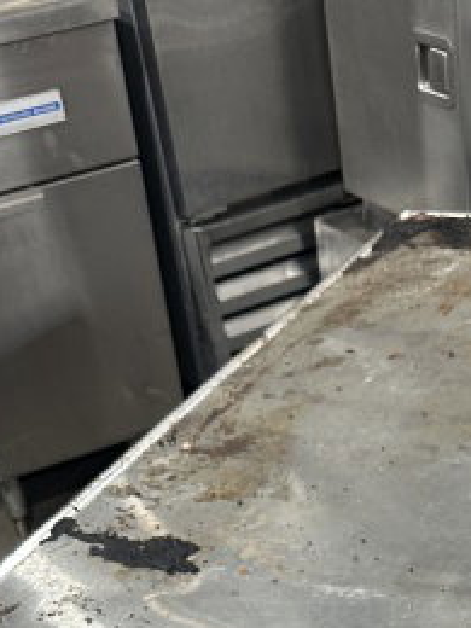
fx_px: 1361
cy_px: 905
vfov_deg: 22.1
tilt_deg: -42.1
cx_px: 365
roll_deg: +6.2
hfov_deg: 19.5
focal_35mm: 75
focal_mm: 6.86
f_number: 1.78
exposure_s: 1/62
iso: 250
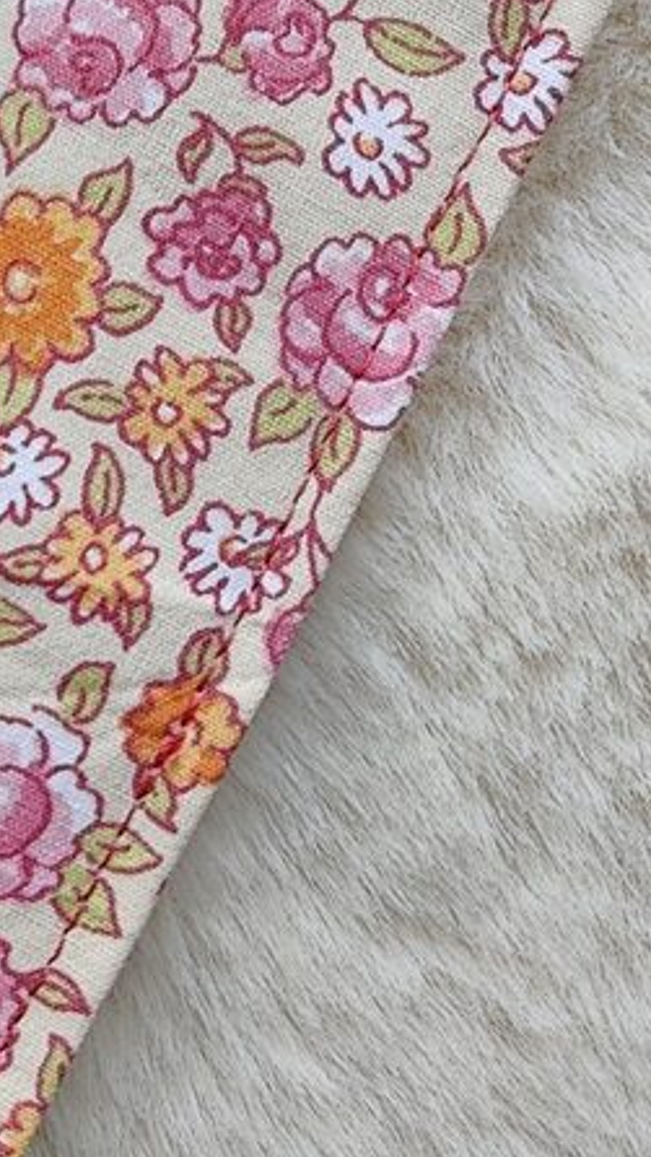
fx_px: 2761
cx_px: -401
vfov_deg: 22.0
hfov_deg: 12.6
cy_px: -208
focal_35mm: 90
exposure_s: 1/193
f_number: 1.8
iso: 50
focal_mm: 6.06
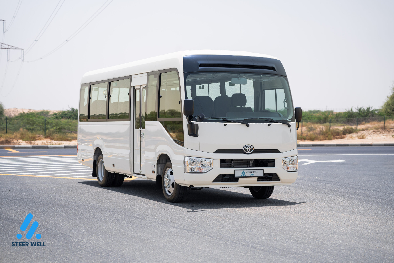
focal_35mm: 70
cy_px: 132
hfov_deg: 28.8
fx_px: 766
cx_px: 197
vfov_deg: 19.5
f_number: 2.8
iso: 400
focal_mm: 70
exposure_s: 1/250
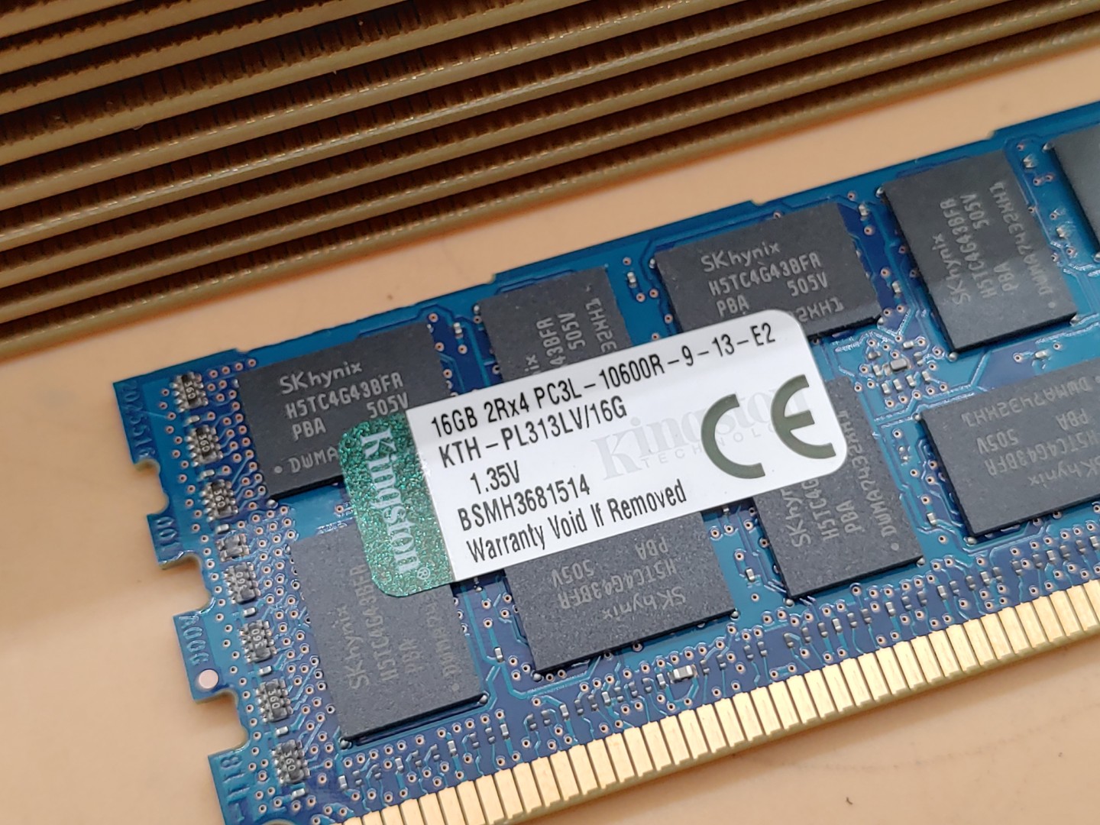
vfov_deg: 27.0
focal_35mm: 54
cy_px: 412
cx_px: 550
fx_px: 1716
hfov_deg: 35.5
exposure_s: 1/108
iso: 50
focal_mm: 4.36
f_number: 1.8
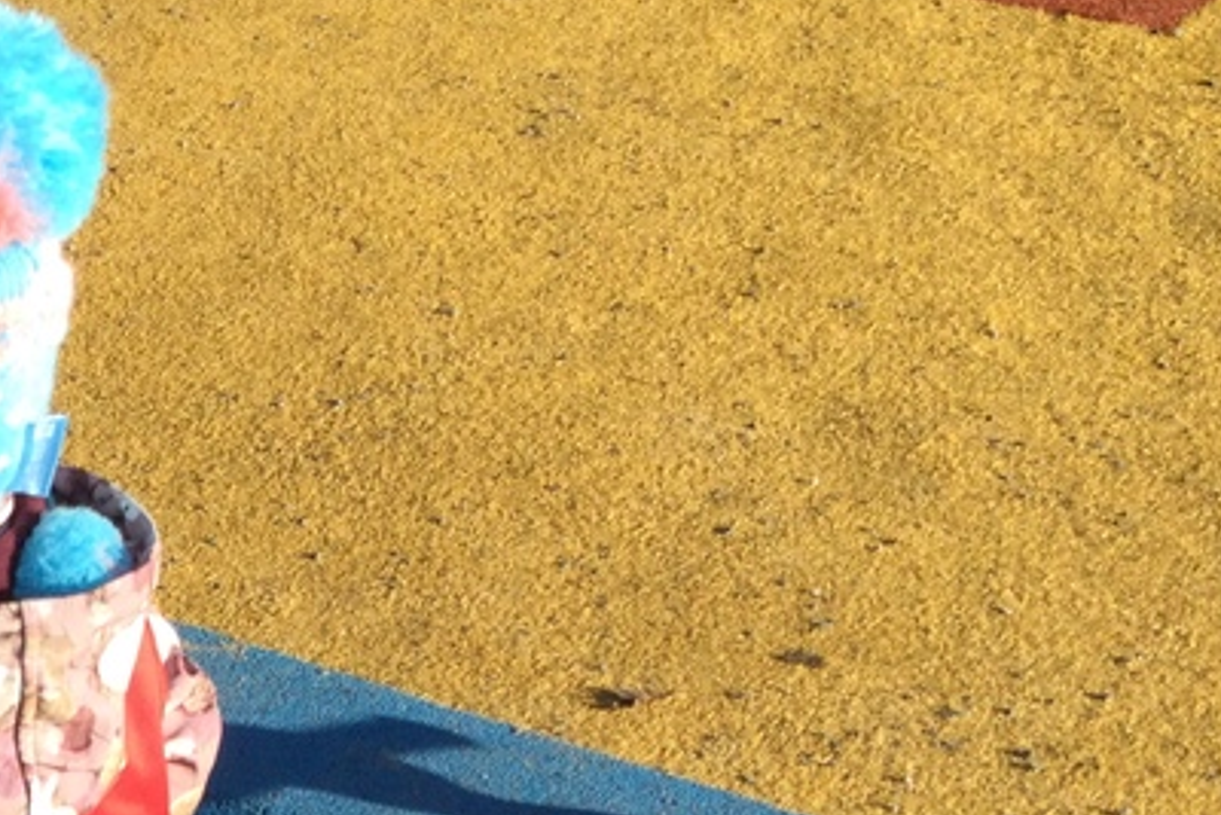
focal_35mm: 86
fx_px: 2918
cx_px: -255
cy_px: 1114
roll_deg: +1.3
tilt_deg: -40.6
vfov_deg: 15.0
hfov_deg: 21.8
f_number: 2.4
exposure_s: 1/500
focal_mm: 3.3
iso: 25
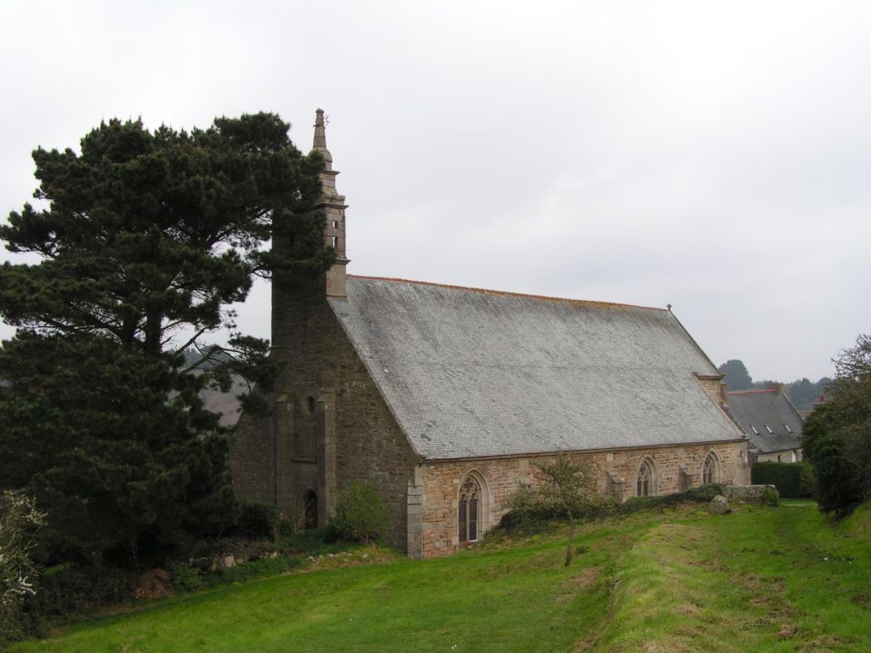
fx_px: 956
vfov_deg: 37.7
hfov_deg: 49.0
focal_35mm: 38
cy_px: 326
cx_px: 436
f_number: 5.6
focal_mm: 6.3
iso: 50
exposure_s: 1/200
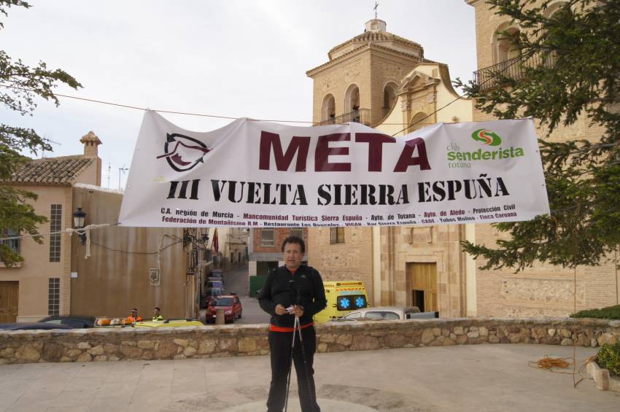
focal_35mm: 30
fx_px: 516
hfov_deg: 62.0
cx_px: 310
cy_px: 206
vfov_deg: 43.5
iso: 320
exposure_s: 1/160
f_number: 11
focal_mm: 20
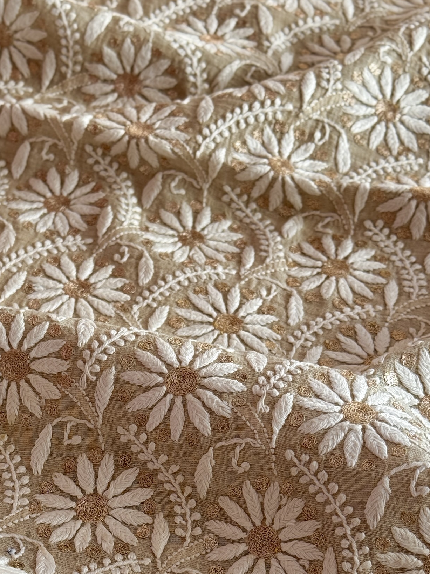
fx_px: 1458
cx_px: 88
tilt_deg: -48.5
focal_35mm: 88
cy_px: 443
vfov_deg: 22.0
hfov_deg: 16.7
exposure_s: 1/121
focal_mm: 6.76
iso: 64
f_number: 1.78
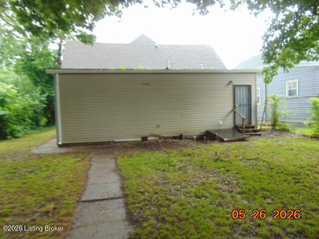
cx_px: 160
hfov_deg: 69.4
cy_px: 120
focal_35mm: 25
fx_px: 230
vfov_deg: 54.9
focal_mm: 4.5
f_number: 3
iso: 80
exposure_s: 1/30
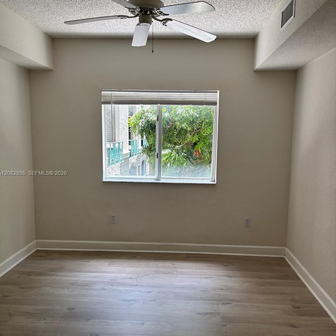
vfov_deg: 52.5
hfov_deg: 52.5
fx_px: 340
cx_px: 167
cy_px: 174
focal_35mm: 31
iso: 64
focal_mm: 5.96
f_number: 1.6
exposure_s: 1/121
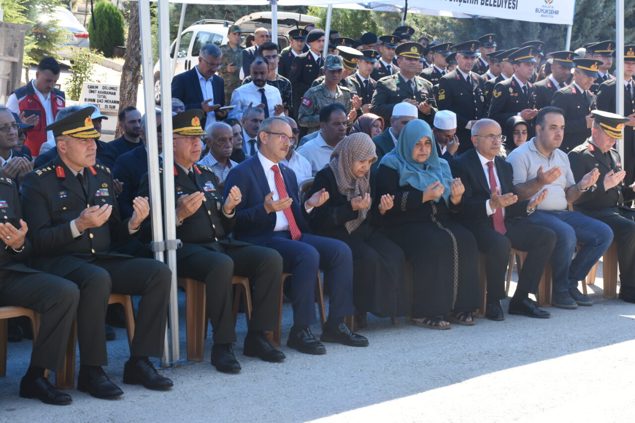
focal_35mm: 63
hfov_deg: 31.9
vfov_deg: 21.6
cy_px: 212
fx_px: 1111
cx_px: 318
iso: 640
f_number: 9
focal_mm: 42
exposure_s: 1/320
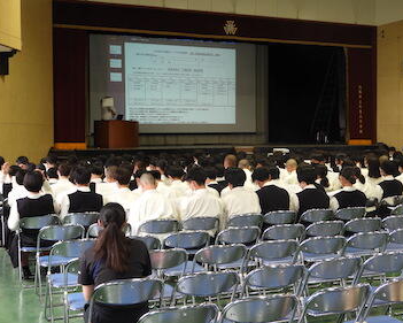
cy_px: 154
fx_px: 597
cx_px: 186
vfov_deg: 30.3
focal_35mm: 50
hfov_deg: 37.3
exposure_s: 1/30
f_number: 4
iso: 200
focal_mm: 8.1
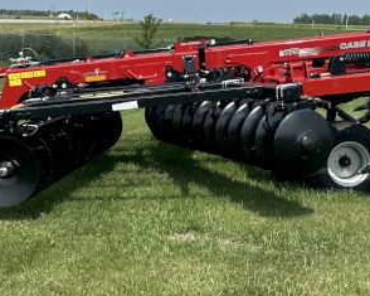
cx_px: 284
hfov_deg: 27.1
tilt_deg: -3.8
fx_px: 755
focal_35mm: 69
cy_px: 84
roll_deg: -1.4
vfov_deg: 22.0
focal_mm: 5.7
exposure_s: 1/3831
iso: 50
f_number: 1.5
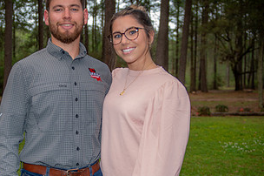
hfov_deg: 32.4
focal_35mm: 61
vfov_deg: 22.1
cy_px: 118
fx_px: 447
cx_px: 69
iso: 400
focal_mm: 32
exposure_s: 1/125
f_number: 2.8
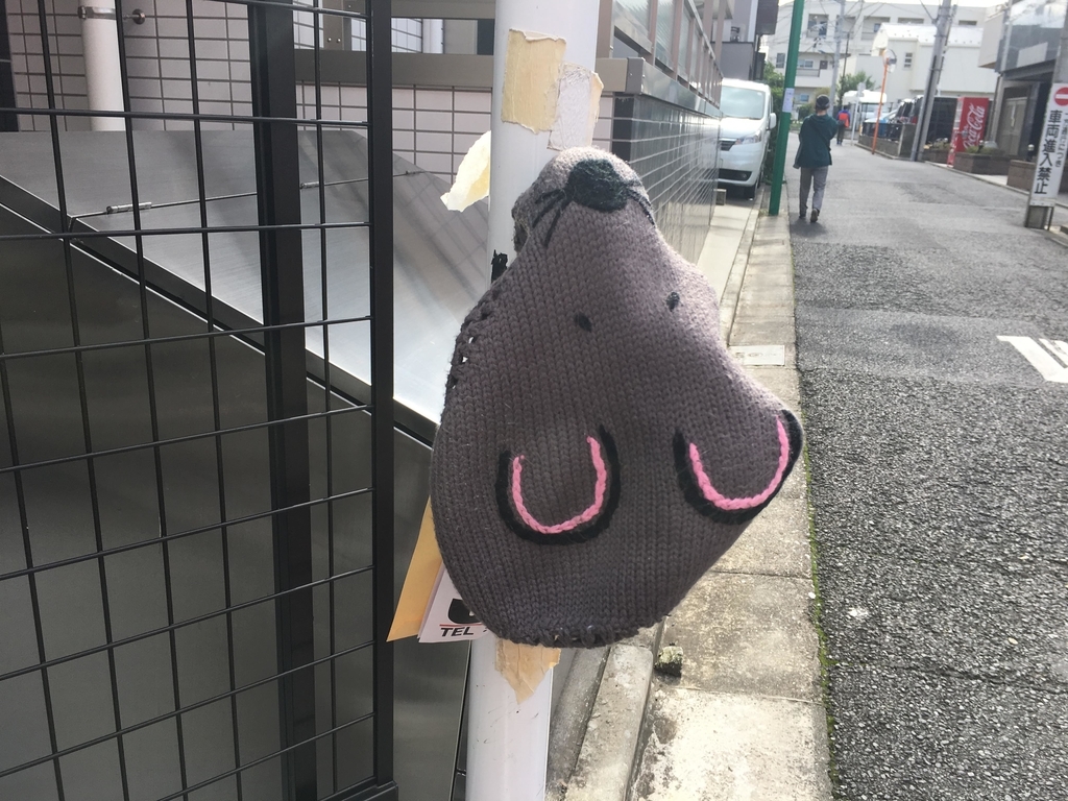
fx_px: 895
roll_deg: -2.1
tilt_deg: -18.3
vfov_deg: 48.2
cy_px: 400
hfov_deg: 61.7
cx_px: 534
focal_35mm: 29
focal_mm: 4.15
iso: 25
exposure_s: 1/356
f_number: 2.2
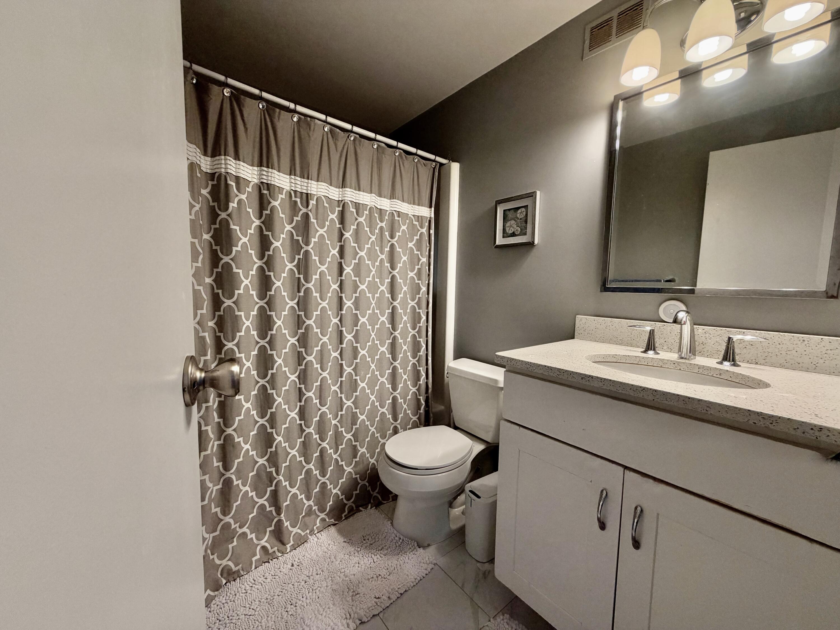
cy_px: 315
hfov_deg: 102.1
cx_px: 420
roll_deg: -1.1
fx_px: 340
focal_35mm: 14
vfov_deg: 85.7
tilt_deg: -5.3
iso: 200
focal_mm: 2.22
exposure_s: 1/60
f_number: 2.2
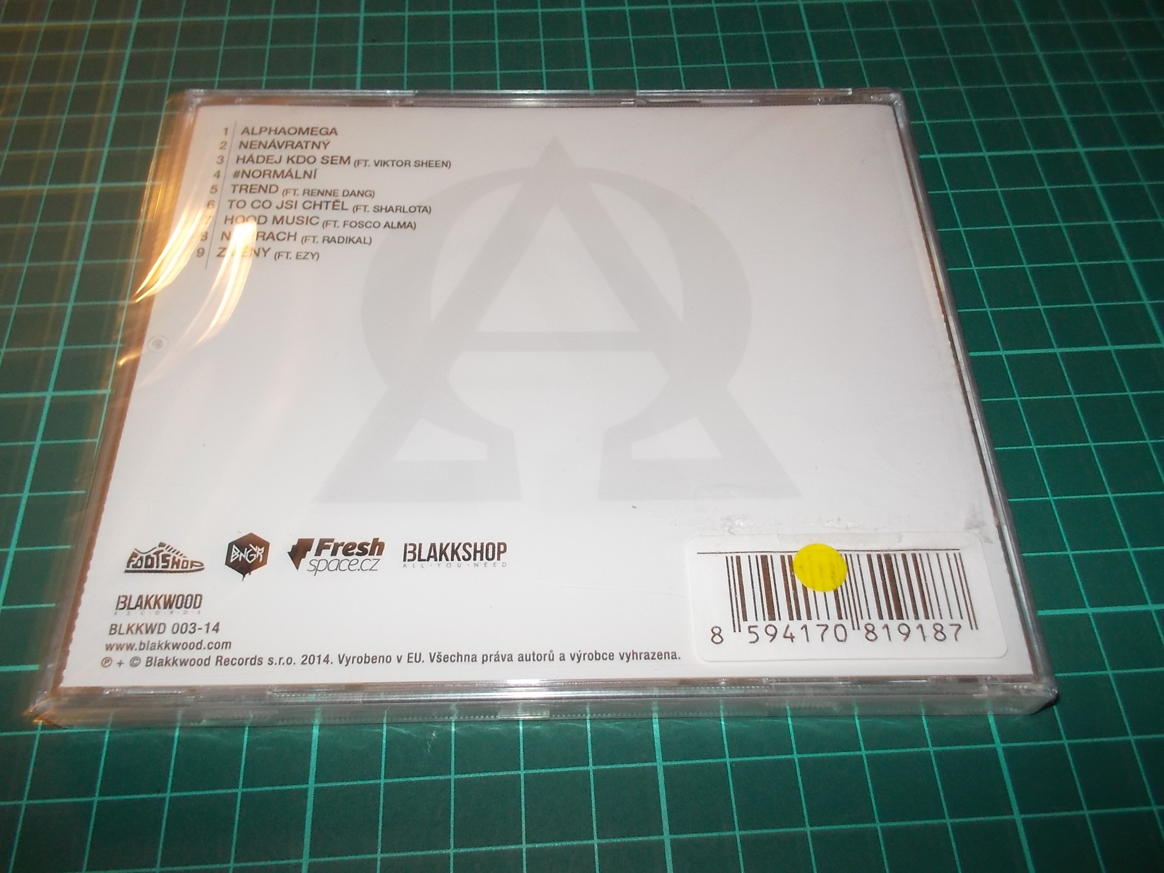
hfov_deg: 61.7
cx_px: 582
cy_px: 436
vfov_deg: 48.2
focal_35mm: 29
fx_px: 975
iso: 200
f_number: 3.3
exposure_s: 1/30
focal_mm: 4.1
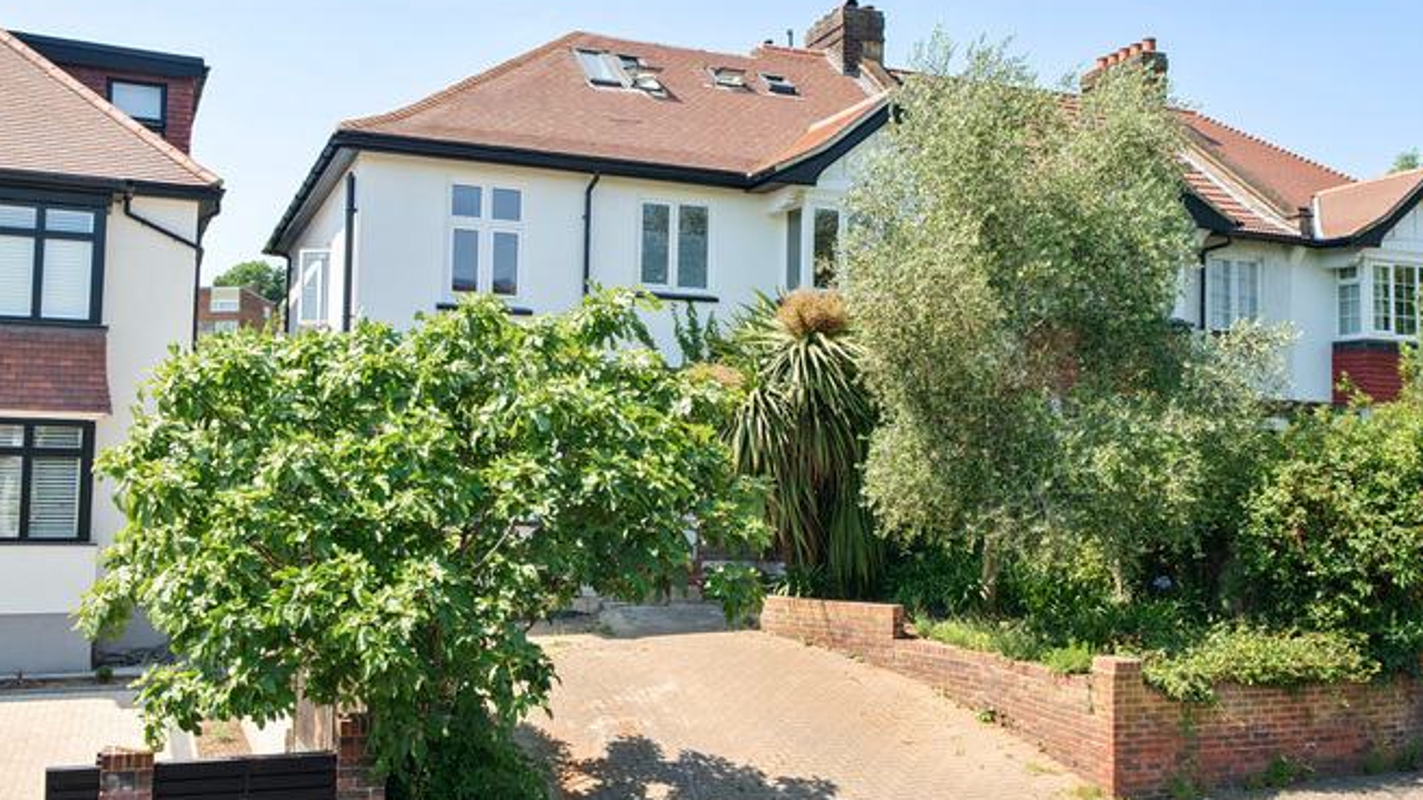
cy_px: 380
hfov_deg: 52.8
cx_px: 710
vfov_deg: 31.2
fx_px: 1433
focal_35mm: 38
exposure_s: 1/400
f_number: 8
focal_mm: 24
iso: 400
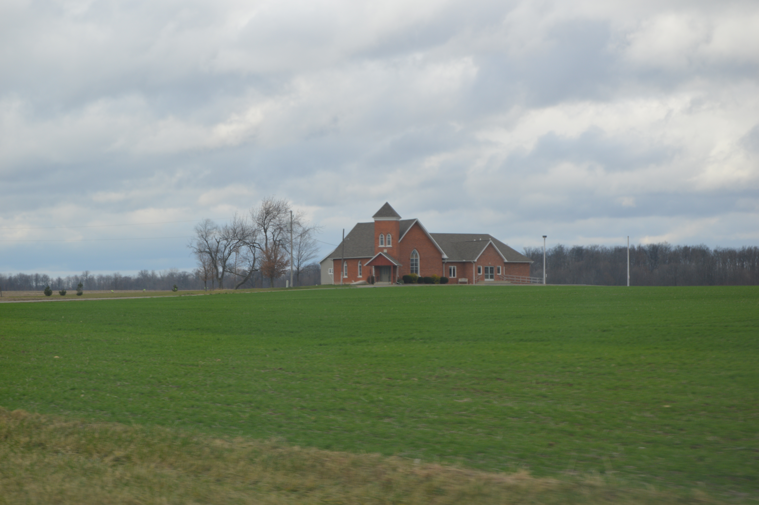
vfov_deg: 16.5
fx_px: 1738
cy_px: 252
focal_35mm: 82
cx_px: 380
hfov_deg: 24.6
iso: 100
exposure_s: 1/200
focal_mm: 55
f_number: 7.1
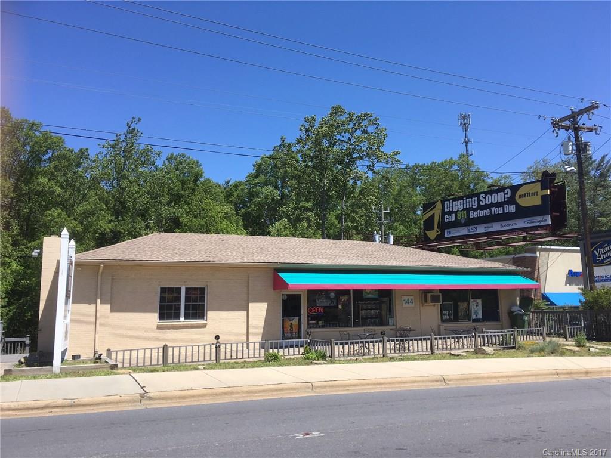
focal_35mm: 29
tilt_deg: +10.1
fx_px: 512
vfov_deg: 48.2
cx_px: 306
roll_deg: -0.6
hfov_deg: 61.7
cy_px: 229
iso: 25
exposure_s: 1/1261
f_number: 2.2
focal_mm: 4.15
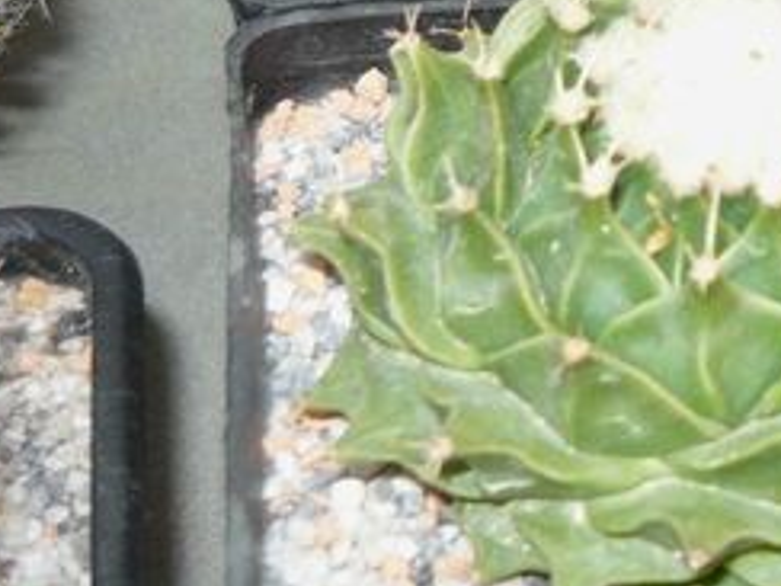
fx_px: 2437
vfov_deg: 13.3
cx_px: 1236
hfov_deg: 16.3
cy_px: -138
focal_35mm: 108
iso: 100
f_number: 2.8
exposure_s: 1/30
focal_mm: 5.5
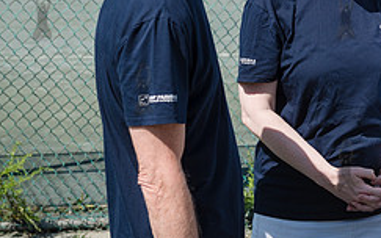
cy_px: 12
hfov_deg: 15.4
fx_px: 1392
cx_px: 345
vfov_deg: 9.7
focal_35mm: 134
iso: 125
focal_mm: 55
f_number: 5.6
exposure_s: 1/800
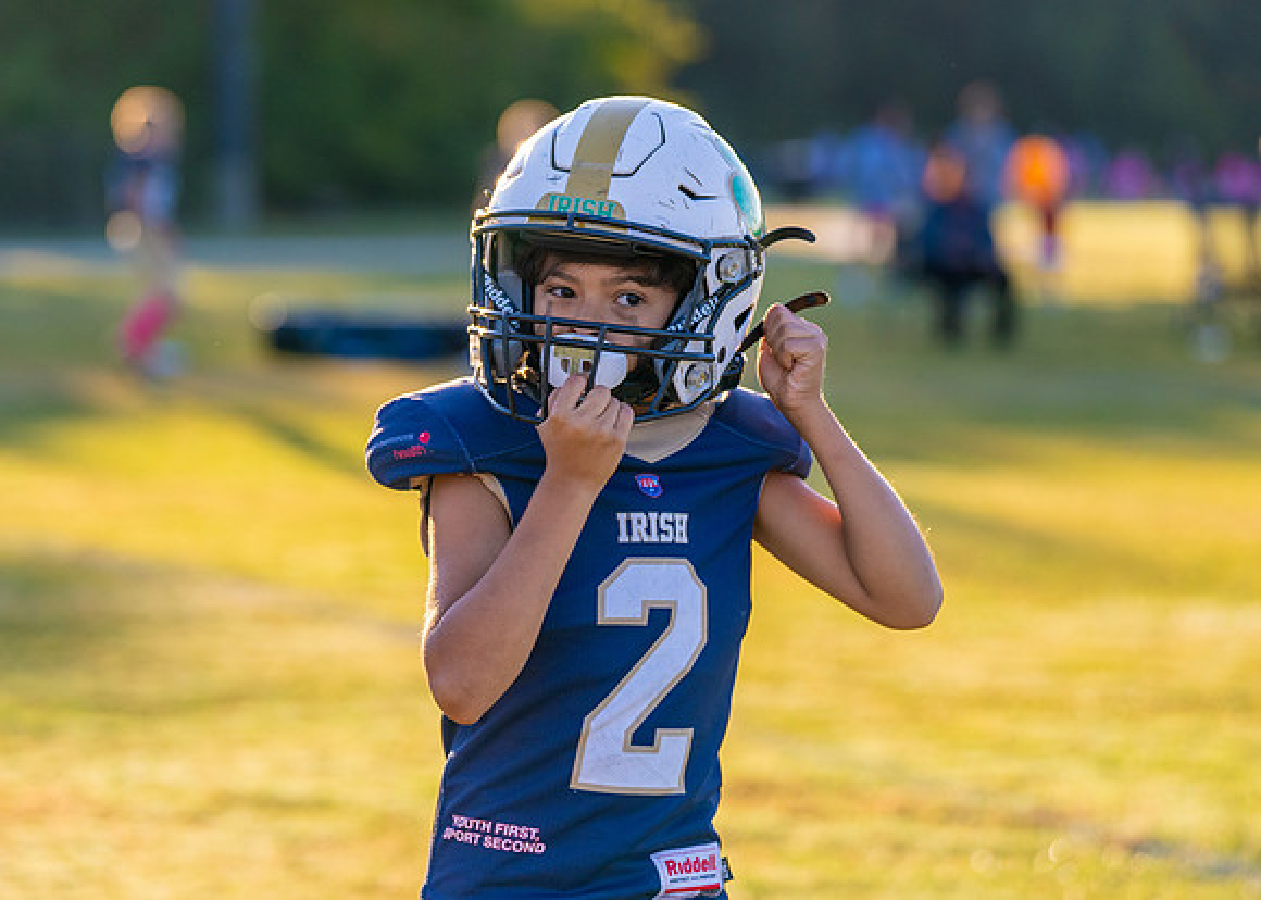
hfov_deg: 14.3
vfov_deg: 10.3
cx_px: 560
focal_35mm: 140
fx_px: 5016
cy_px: 364
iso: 640
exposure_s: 1/2500
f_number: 2.8
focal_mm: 108
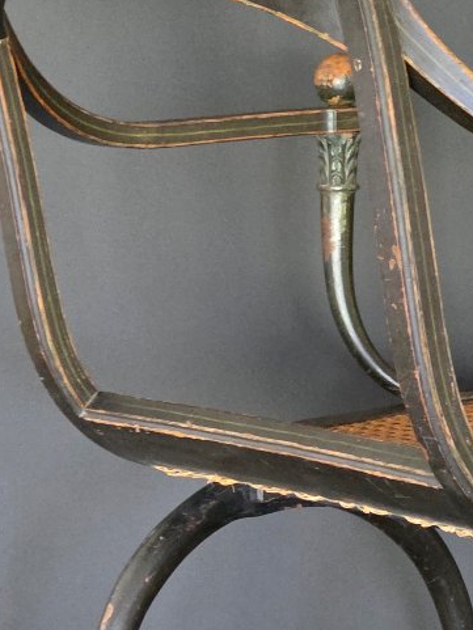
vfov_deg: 11.4
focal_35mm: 172
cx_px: 417
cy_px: 515
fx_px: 3132
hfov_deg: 8.6
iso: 2000
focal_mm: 7.9
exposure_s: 1/33.3
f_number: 2.4
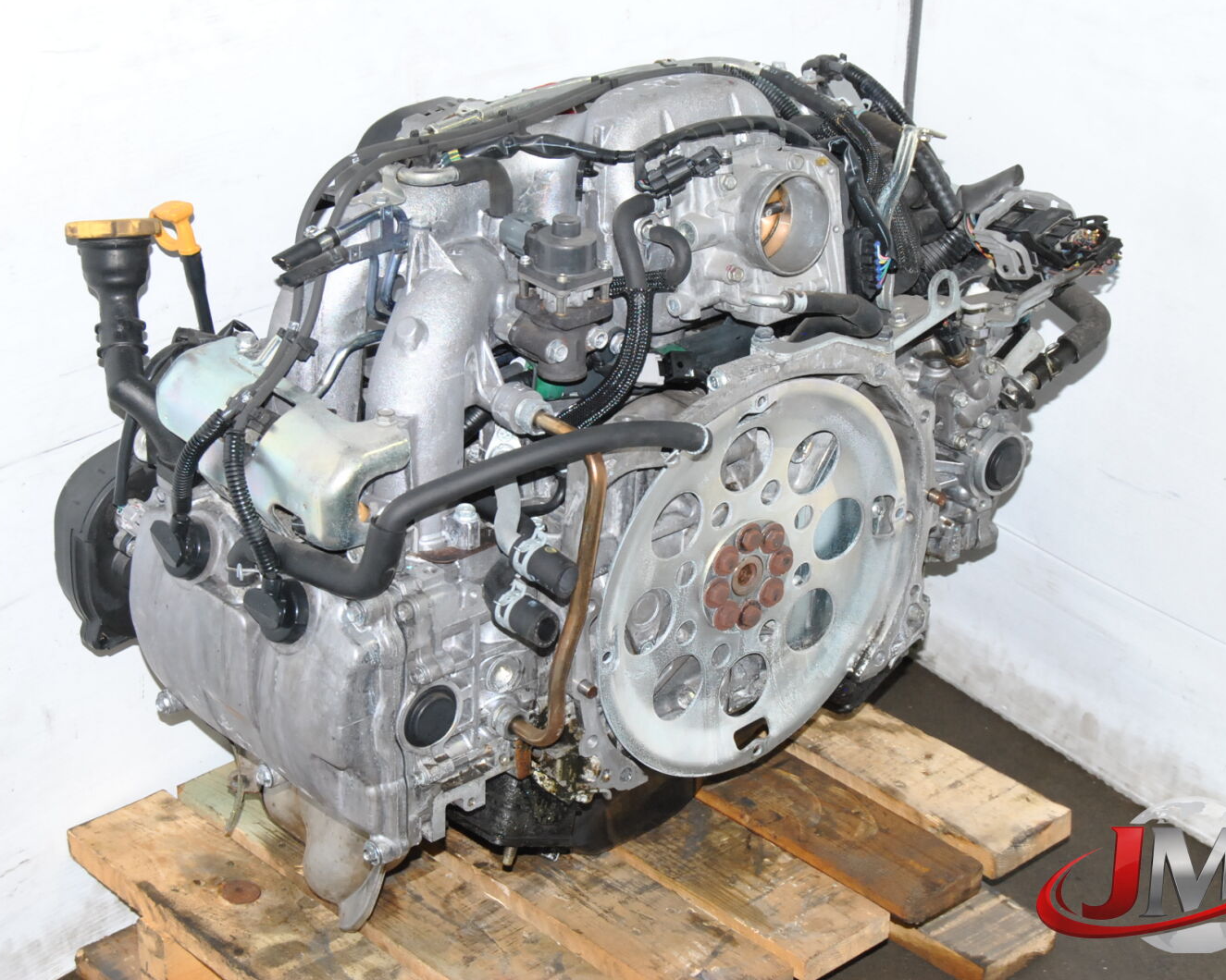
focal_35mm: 77
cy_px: 491
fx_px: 2778
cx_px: 644
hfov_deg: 24.9
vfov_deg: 20.0
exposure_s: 1/200
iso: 800
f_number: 10
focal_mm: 45
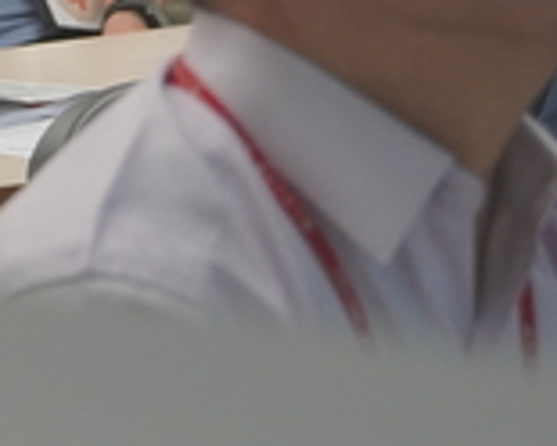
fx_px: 6709
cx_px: -374
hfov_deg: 4.7
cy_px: -361
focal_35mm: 407
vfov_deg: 3.8
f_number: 4
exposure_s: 1/160
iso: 640
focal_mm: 56
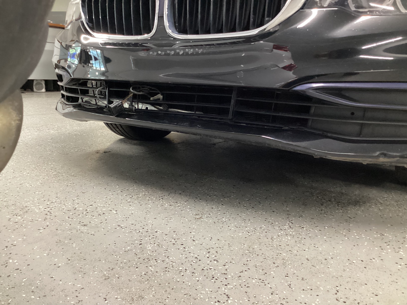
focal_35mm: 31
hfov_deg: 58.4
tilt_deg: -13.0
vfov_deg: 45.4
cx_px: 204
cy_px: 152
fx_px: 364
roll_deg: -3.0
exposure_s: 1/33
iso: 320
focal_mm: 3.3
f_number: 2.4
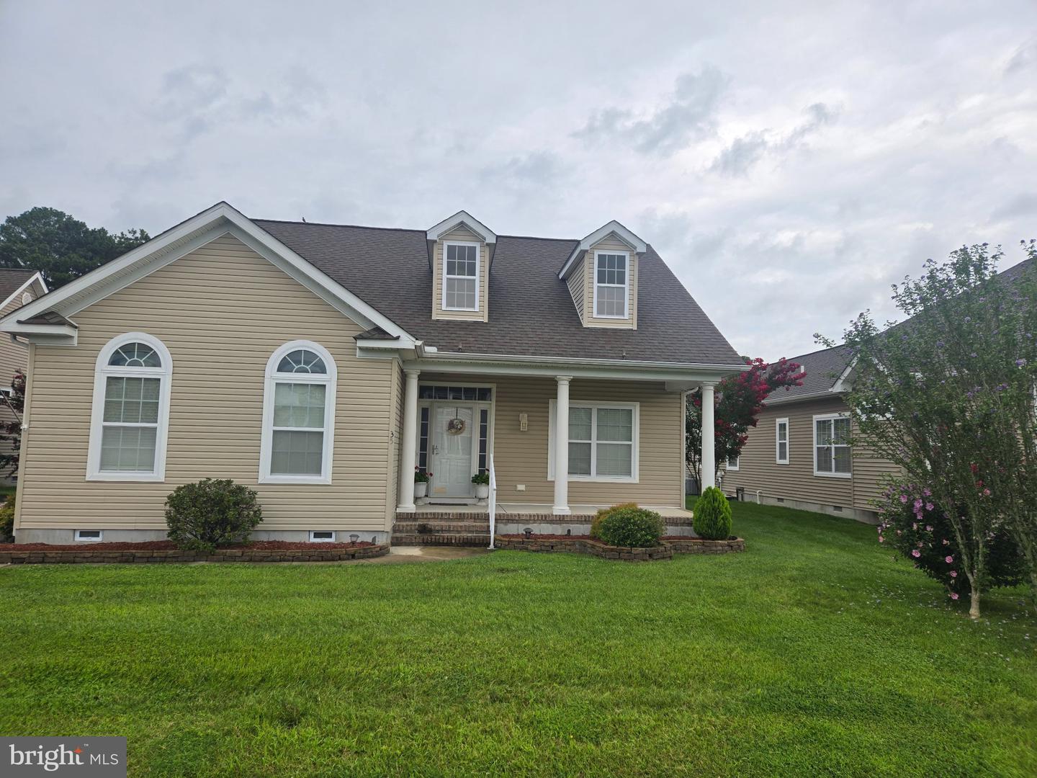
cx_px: 518
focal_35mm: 23
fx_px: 689
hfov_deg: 73.9
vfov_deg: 58.9
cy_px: 389
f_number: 1.8
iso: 25
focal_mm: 5.4
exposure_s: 1/843
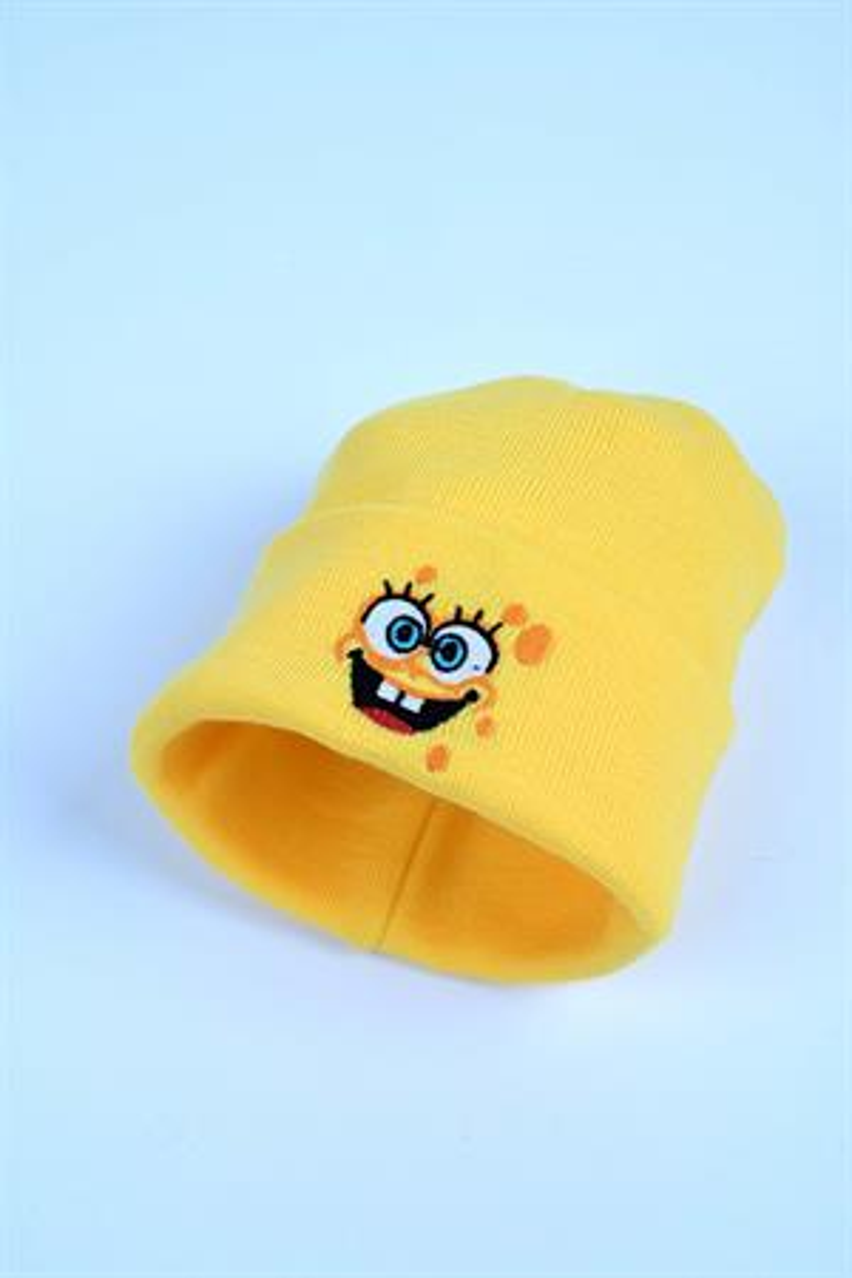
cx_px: 426
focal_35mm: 49
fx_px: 1739
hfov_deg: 27.5
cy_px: 639
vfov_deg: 40.3
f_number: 11
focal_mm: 49
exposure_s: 1/125
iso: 320
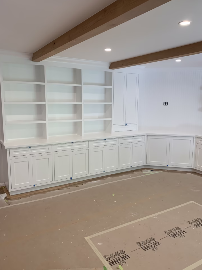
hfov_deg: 49.7
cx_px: 107
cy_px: 133
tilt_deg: -9.5
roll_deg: -0.4
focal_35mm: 28
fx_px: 218
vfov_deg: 63.4
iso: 50
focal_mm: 4.25
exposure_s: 1/60
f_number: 1.8
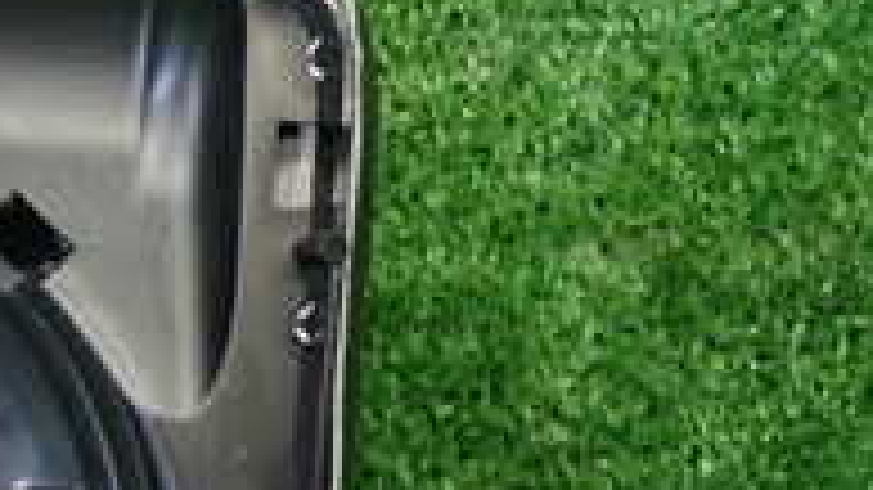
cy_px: 589
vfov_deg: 9.3
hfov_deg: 15.7
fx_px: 2962
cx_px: -346
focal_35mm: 128
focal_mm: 6.83
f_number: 2.7
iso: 320
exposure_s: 1/40
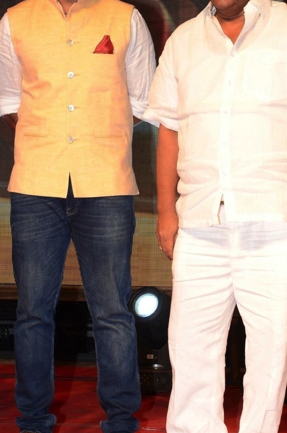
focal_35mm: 107
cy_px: 199
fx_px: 1286
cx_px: 163
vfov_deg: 19.1
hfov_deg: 12.7
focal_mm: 48
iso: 640
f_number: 6.3
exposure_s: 1/125
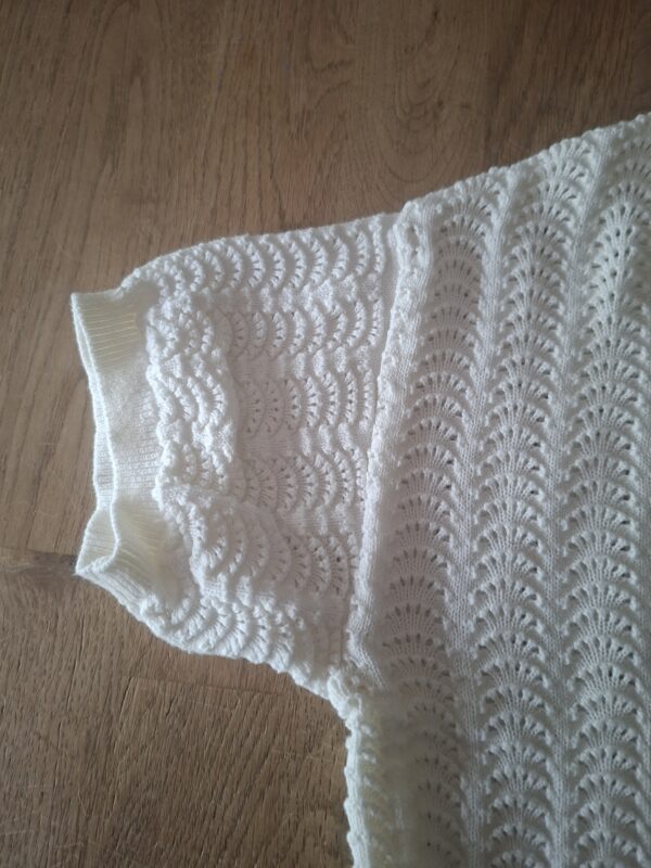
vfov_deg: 73.9
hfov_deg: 58.9
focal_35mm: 23
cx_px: 326
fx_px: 577
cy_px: 434
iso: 200
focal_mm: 5.54
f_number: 1.8
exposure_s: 1/50
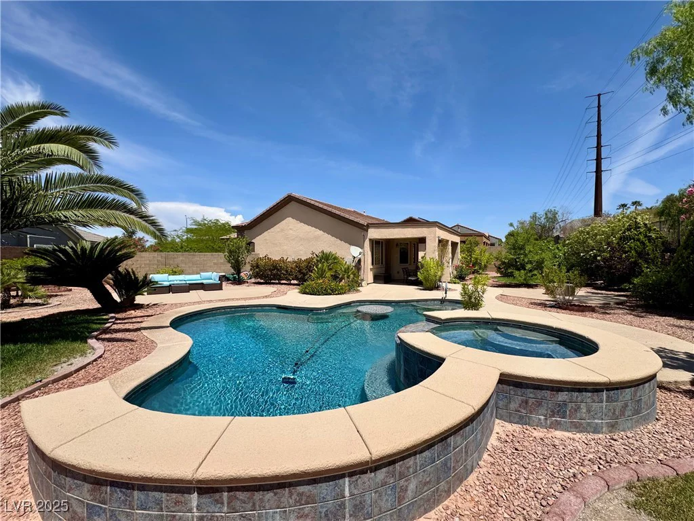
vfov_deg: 85.7
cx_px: 347
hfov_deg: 102.1
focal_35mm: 14
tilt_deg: -0.6
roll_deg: +0.2
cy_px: 260
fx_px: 281
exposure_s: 1/2985
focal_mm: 2.22
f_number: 2.2
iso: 40
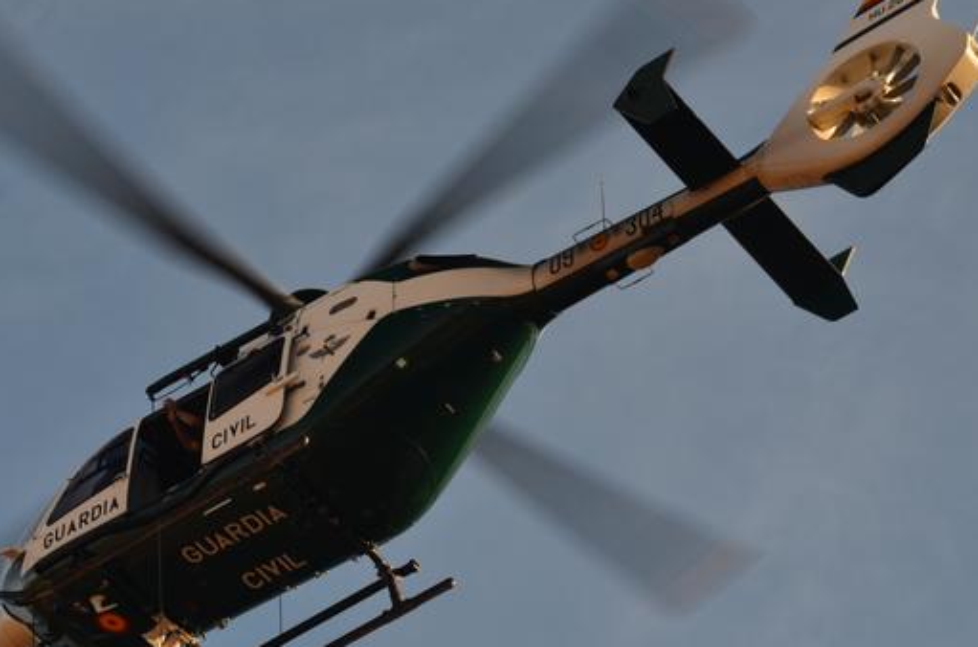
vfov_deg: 6.8
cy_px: 404
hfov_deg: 10.3
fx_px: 5414
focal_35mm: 200
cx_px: 421
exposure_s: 1/200
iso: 250
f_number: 10
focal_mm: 85
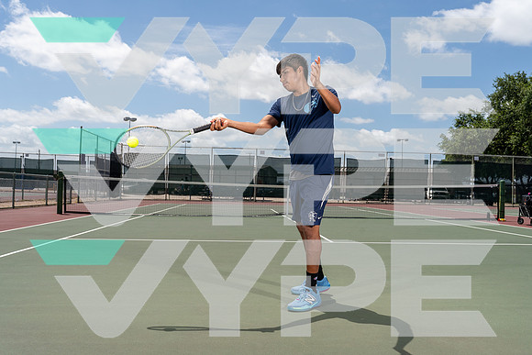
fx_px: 473
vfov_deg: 41.1
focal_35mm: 32
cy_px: 178
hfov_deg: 58.7
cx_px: 266
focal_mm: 32
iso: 250
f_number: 7.1
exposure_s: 1/1250
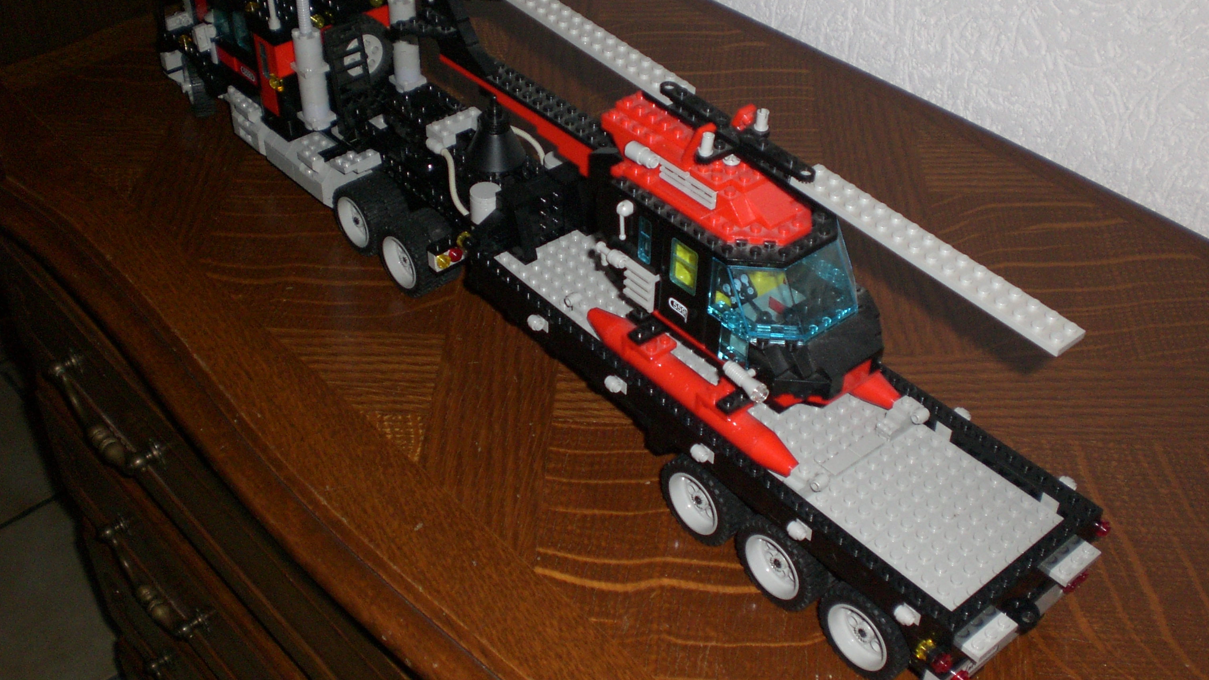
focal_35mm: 42
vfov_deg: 28.3
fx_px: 1346
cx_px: 602
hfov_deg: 48.4
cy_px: 308
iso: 200
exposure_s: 1/60
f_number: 3.1
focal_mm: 6.3
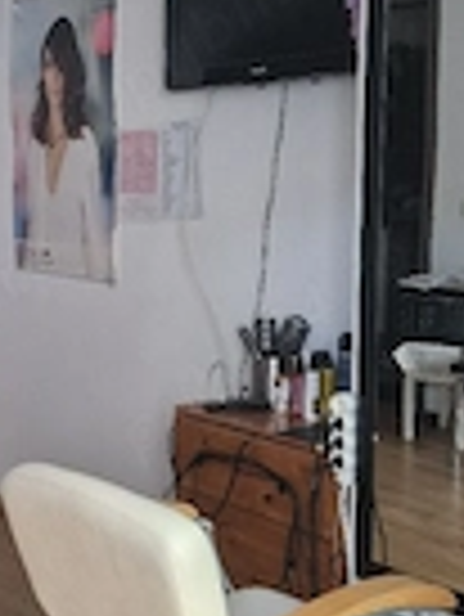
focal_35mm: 67
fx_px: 1196
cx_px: 5
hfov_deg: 21.2
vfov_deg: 28.8
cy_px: 400
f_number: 1.8
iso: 320
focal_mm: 5.4
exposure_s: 1/100
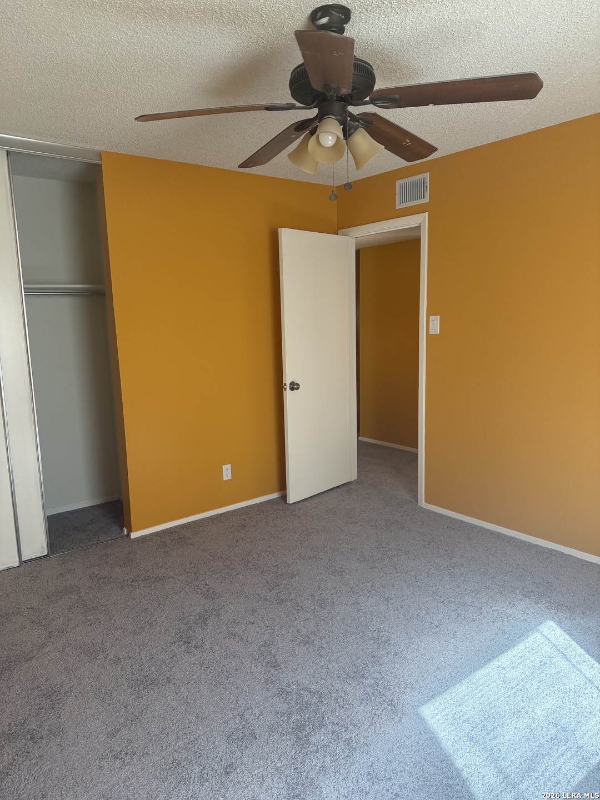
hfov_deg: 56.8
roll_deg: +1.3
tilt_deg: -8.7
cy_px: 400
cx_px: 300
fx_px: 555
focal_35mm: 24
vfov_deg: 71.6
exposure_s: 1/138
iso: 200
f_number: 1.78
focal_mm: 6.76
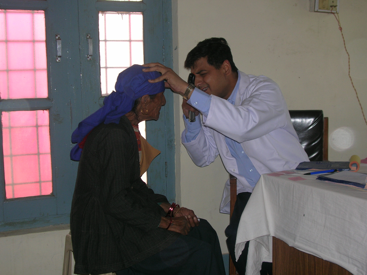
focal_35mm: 54
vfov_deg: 27.0
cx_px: 184
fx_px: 573
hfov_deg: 35.5
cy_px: 138
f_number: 3.4
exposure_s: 1/60.1
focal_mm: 9.1
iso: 53
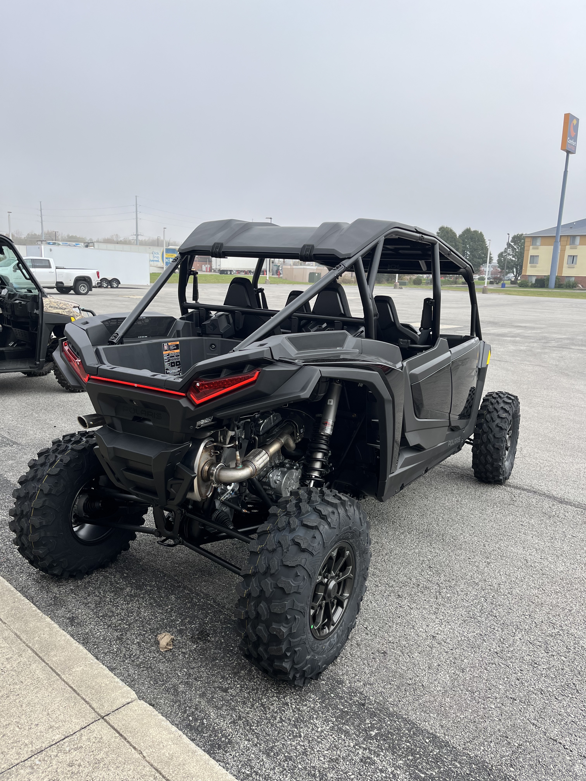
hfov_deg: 53.1
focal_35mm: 26
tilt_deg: -10.9
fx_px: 587
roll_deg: -1.6
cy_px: 390
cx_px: 293
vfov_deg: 67.3
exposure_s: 1/1957
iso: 50
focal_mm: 5.1
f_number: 1.6
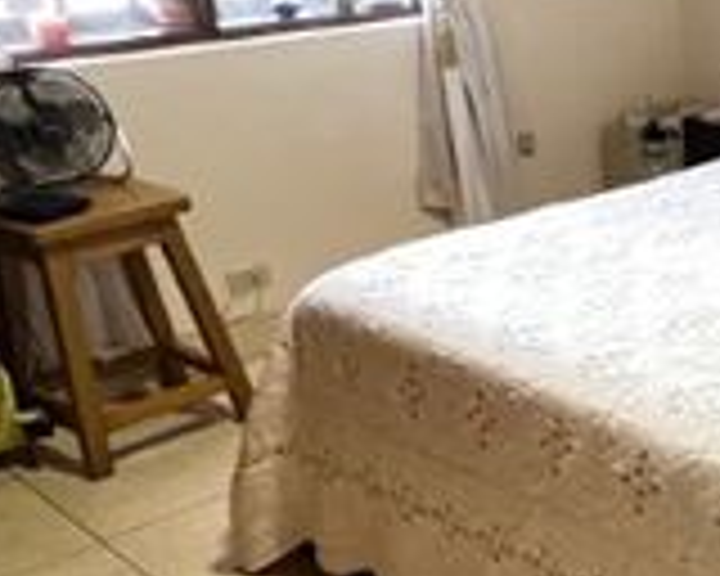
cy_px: 356
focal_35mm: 53
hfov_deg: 28.4
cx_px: 961
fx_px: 1129
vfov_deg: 28.5
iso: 1000
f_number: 1.8
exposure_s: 1/55
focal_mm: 1.57
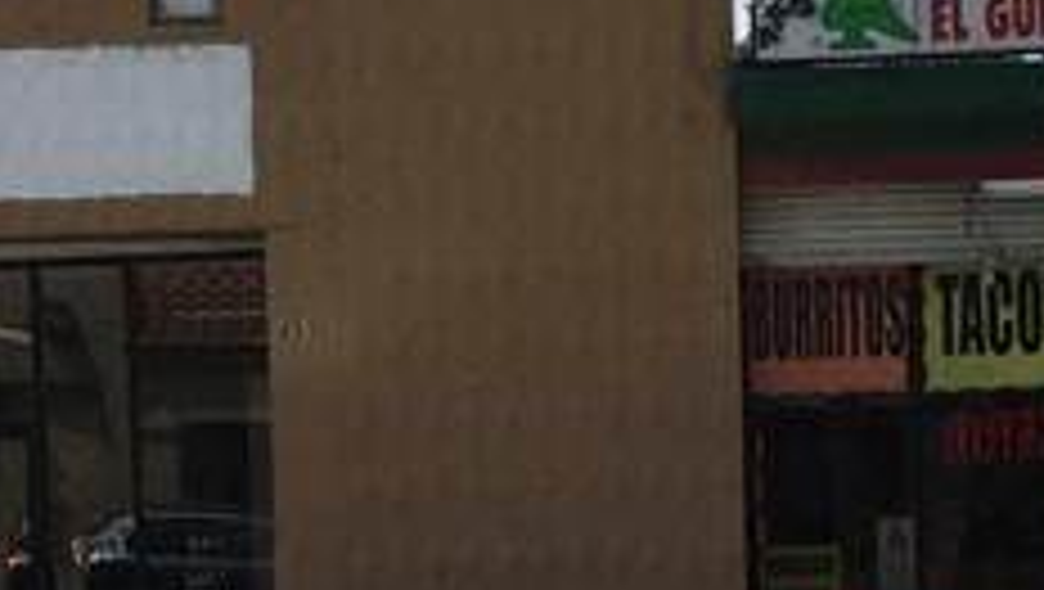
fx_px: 4129
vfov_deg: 8.1
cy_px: 788
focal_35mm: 149
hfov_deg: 14.4
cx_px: 454
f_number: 2.4
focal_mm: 3.3
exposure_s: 1/1698
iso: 25
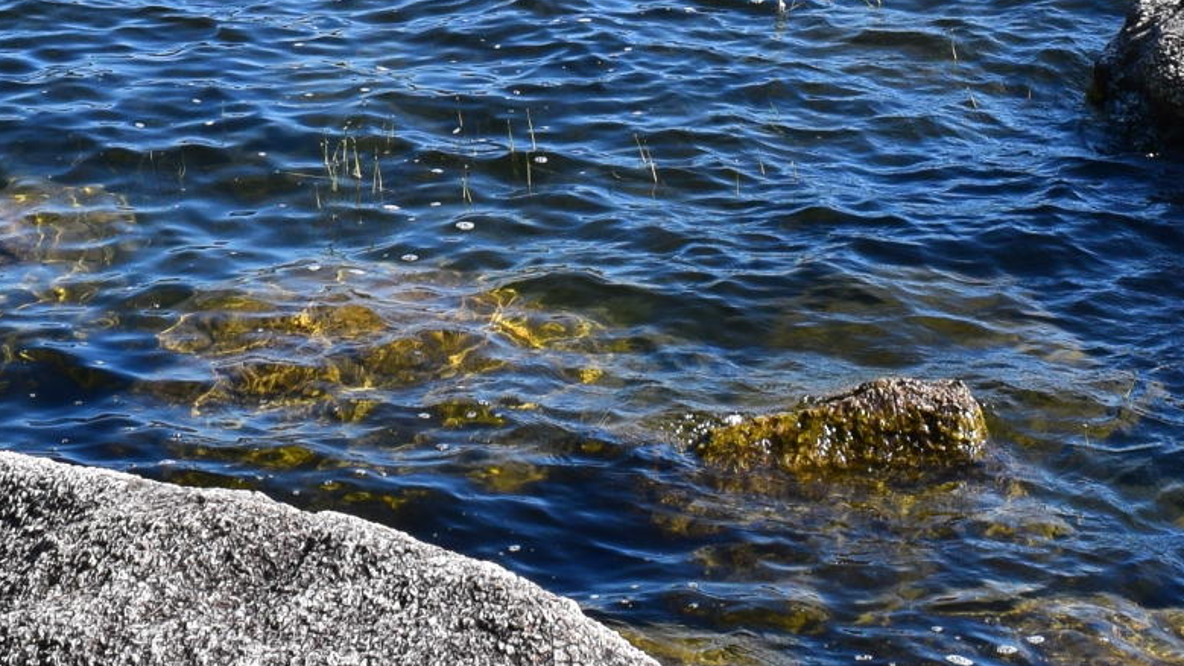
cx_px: 593
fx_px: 3798
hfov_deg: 17.7
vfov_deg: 9.4
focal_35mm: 121
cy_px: -628
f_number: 11
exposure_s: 1/500
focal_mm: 20
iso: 320
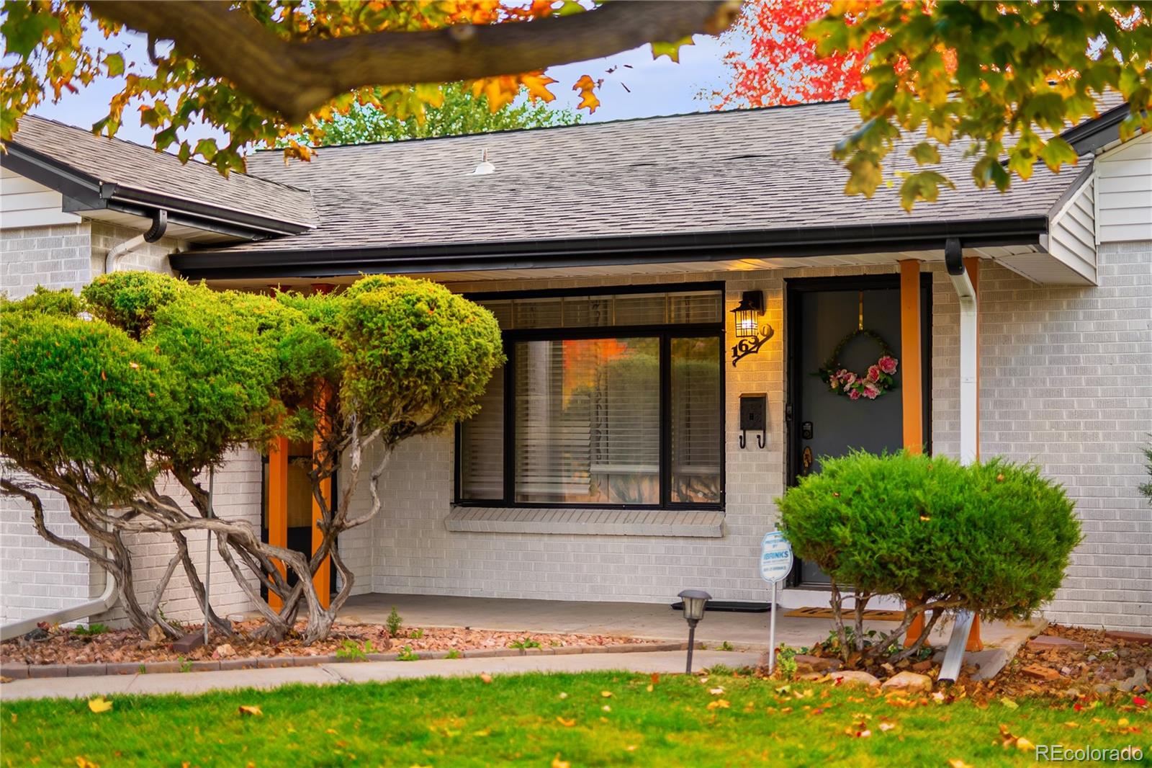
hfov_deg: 39.6
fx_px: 1600
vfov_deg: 27.0
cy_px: 384
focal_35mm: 50
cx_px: 576
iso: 160
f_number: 1.4
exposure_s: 1/200
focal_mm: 50
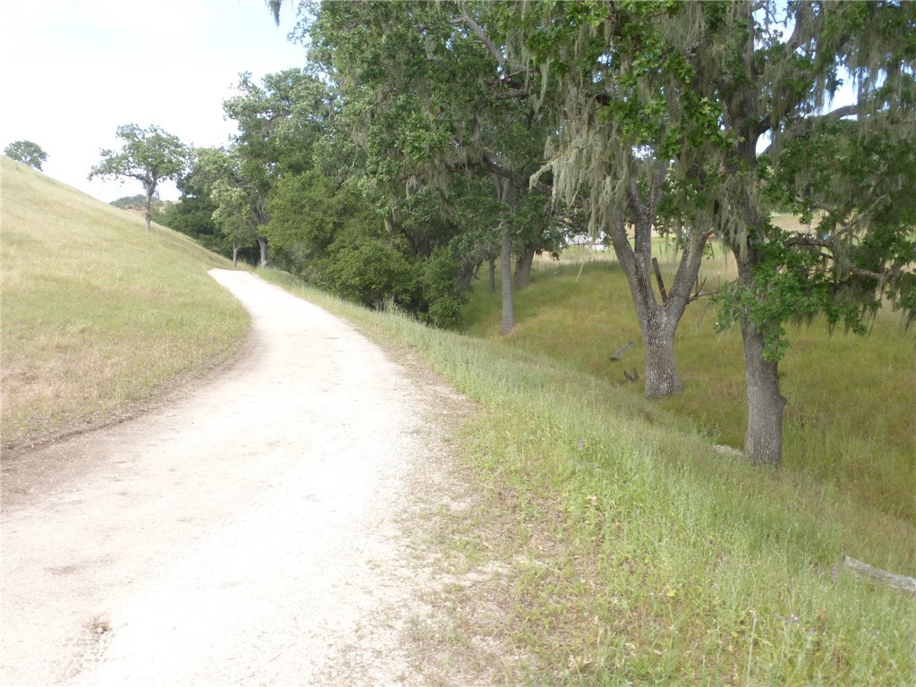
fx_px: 794
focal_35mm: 30
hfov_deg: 60.0
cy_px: 344
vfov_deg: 46.8
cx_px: 458
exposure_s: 1/200
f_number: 4
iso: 100
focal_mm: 5.4
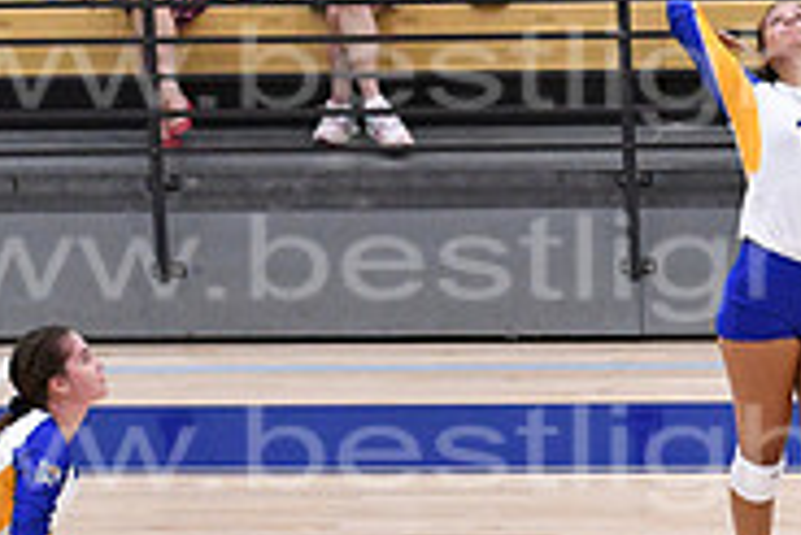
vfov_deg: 3.7
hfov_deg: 5.6
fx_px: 8194
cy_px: 363
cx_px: 823
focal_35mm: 368
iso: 6400
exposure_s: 1/1000
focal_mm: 78
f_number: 3.2
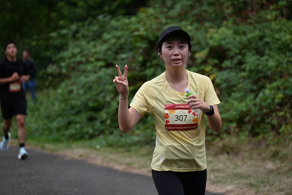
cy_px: 98
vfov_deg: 6.9
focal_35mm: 200
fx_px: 1623
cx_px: 146
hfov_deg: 10.3
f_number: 6.3
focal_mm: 200
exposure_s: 1/500
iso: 360
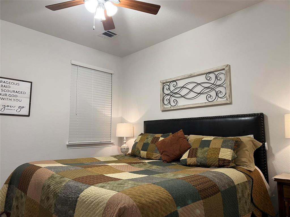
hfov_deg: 67.3
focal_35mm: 26
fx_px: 218
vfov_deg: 53.1
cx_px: 145
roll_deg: +0.3
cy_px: 108
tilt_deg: +6.8
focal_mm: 5.7
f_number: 1.5
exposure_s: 1/60
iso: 200
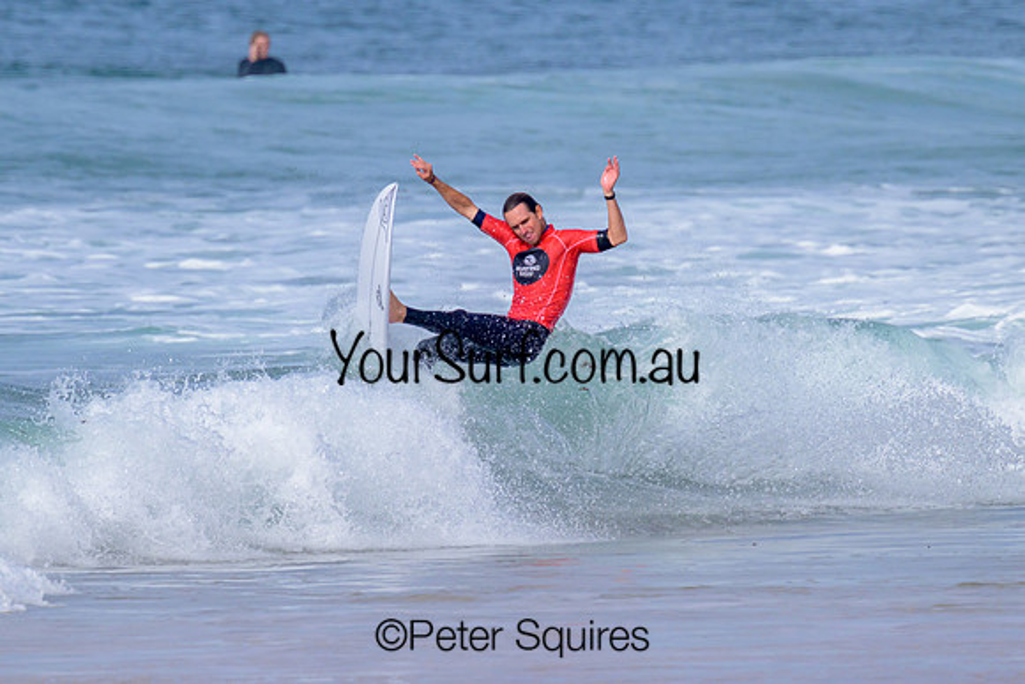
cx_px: 498
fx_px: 31261
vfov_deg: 1.3
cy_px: 319
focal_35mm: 1098
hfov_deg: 1.9
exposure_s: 1/2000
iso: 640
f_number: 11
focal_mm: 800
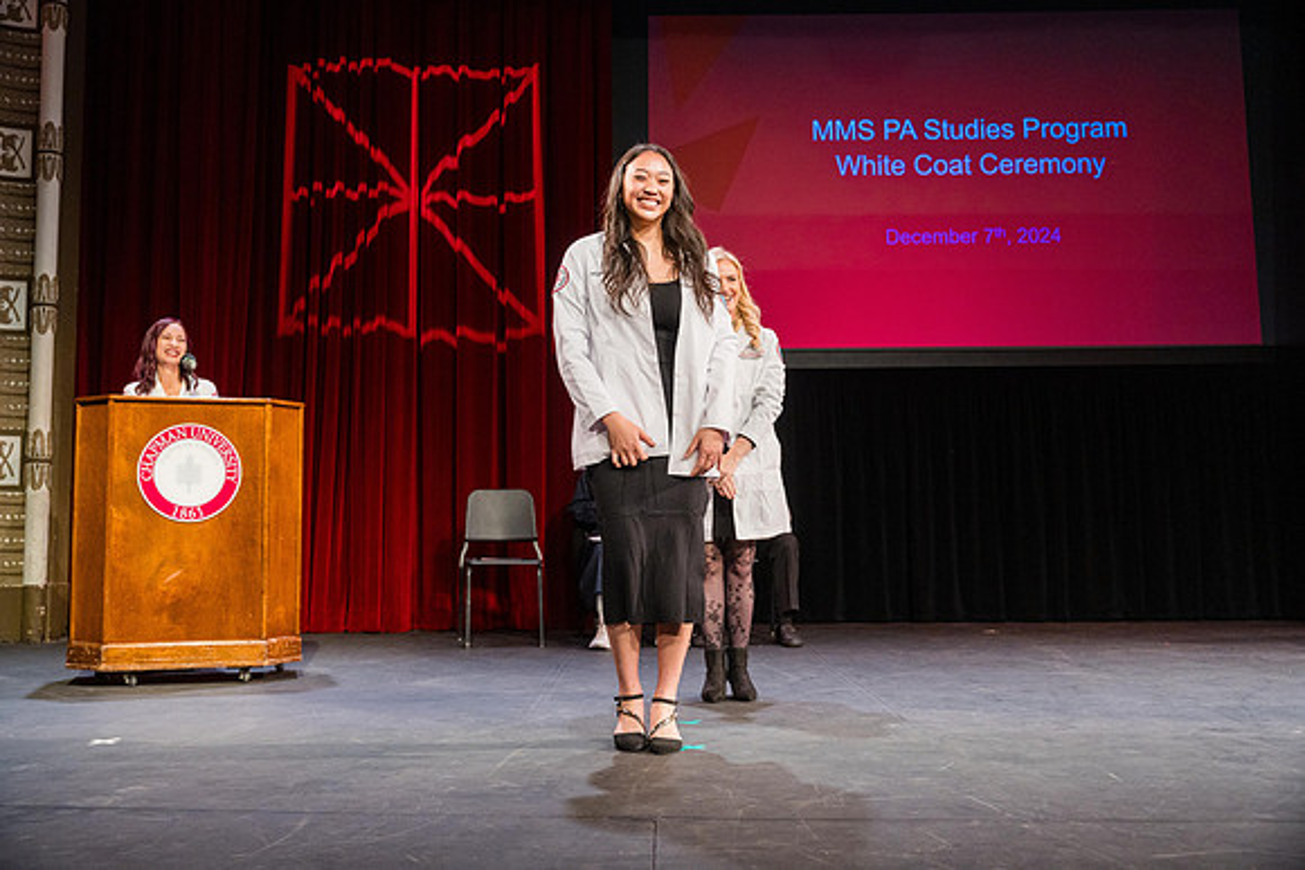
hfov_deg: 53.5
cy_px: 435
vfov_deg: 37.2
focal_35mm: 36
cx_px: 652
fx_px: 1294
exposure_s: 1/320
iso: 1250
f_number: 3.5
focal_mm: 35.7
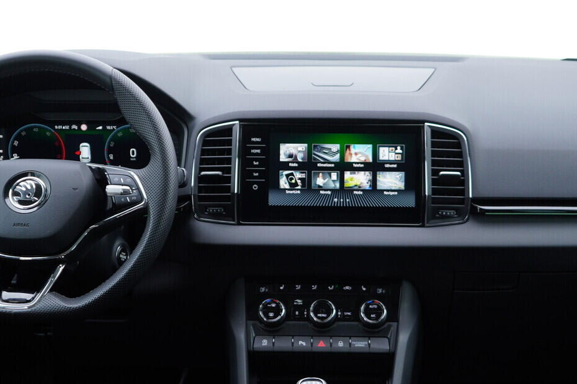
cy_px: 181
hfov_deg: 35.6
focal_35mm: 56
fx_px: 897
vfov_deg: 24.2
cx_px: 318
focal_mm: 24
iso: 160
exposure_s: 1/40
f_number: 2.8
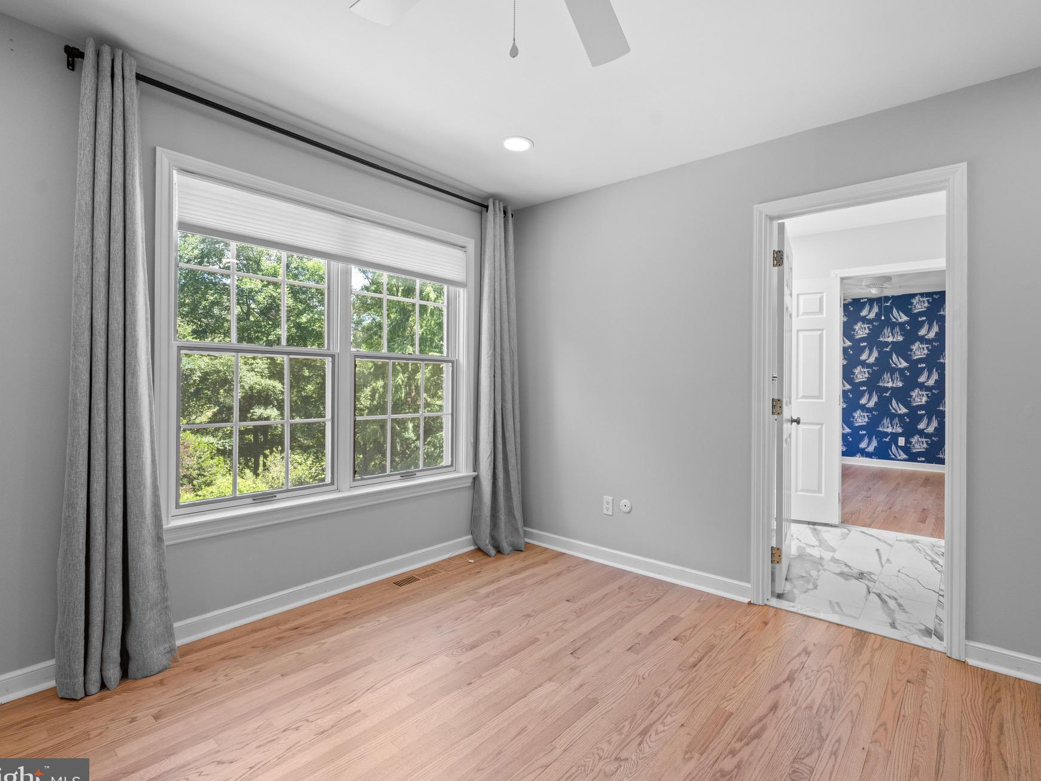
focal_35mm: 17
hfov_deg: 90.8
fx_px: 511
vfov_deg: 74.7
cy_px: 393
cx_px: 570
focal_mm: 15
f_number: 7.1
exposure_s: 1/40
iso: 800
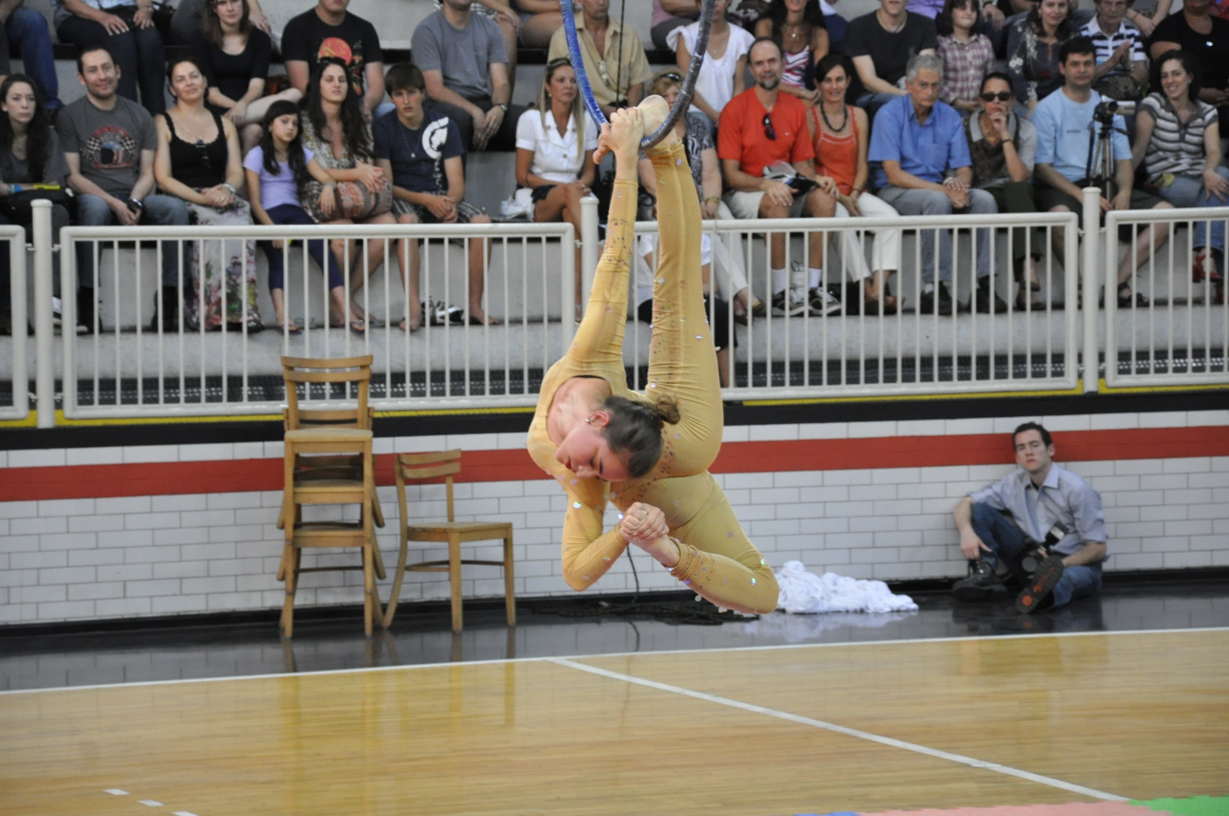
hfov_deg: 13.1
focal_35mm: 158
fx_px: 5370
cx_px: 614
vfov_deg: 8.7
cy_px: 408
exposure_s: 1/50
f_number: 5.6
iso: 1600
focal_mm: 105
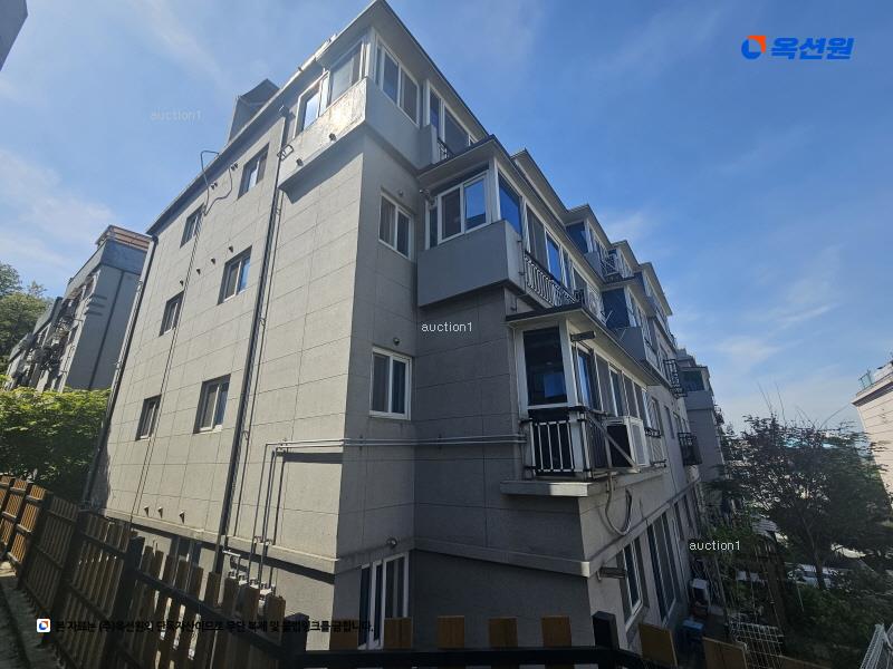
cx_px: 446
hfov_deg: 106.2
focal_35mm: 13
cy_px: 334
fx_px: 335
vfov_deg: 89.9
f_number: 2.2
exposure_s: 1/1894
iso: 50
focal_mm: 2.2
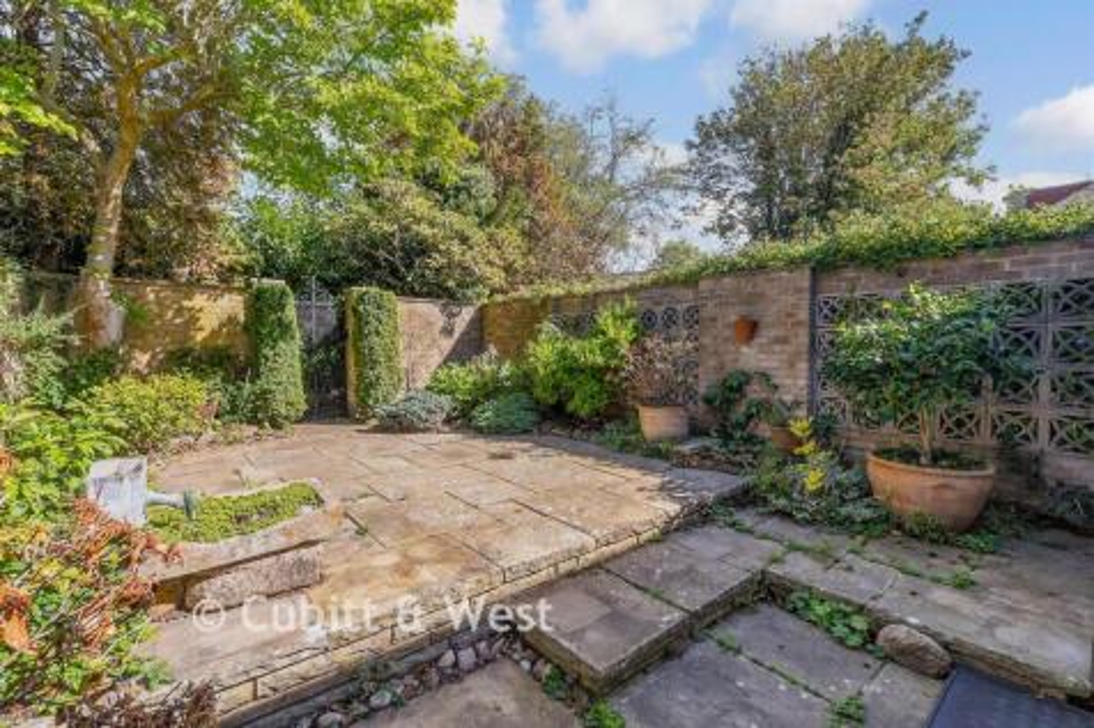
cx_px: 547
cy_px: 364
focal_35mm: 15
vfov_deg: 77.3
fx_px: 456
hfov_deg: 100.4
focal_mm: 10
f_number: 9
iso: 250
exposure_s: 1/125
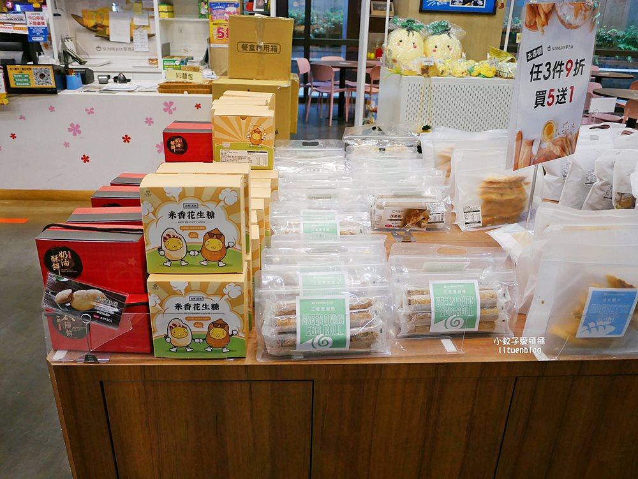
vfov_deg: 49.8
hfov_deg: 63.4
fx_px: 516
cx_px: 319
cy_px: 240
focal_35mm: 28
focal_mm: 14
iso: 640
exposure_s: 1/60
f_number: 2.5
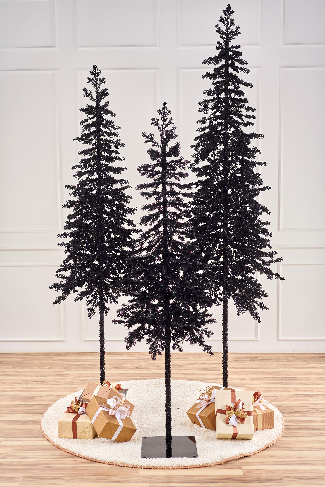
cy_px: 244
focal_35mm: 50
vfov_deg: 39.6
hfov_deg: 27.0
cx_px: 162
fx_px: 677
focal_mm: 50
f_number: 7.1
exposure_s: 1/125
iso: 100
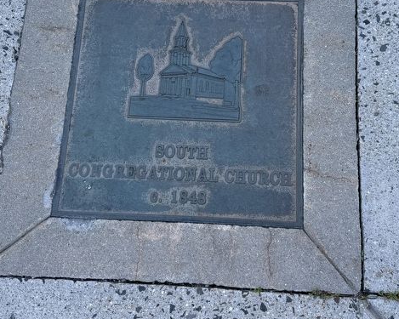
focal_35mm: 40
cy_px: 97
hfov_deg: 45.8
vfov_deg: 36.8
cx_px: 216
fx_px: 472
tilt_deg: -75.1
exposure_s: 1/567
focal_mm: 6.76
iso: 80
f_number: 1.78
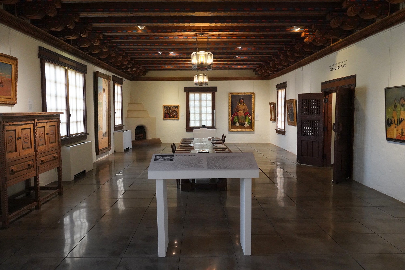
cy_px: 135
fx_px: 338
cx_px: 202
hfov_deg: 61.9
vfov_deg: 43.6
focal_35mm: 30
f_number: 6.3
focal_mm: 30
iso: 6400
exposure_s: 1/100
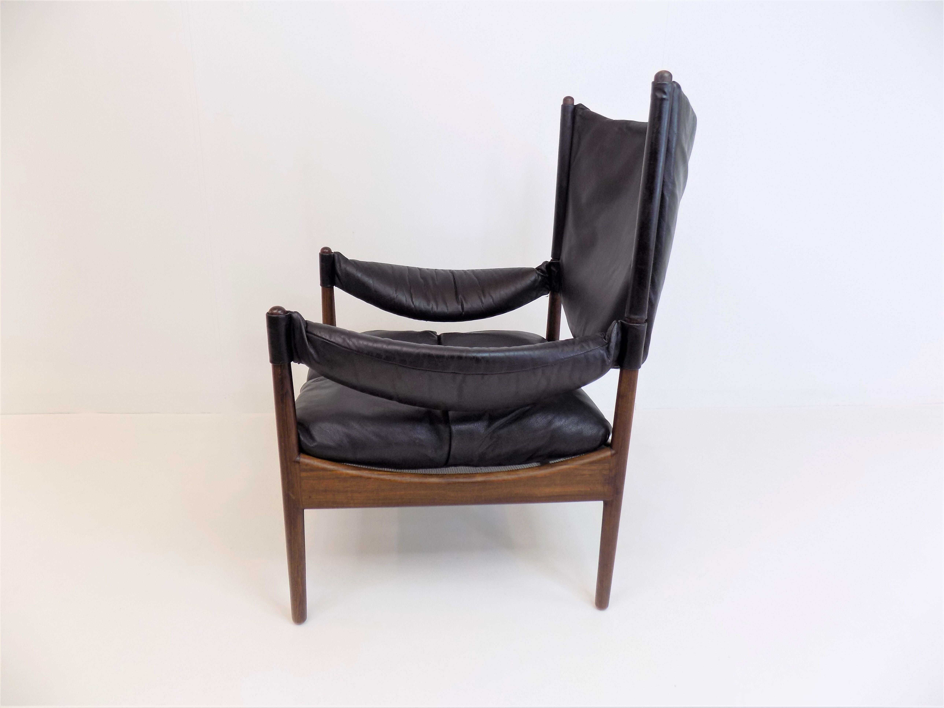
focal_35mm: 23
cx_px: 472
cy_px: 354
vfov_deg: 58.9
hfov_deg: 73.9
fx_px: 627
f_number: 3.1
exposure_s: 1/30
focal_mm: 4
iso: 80
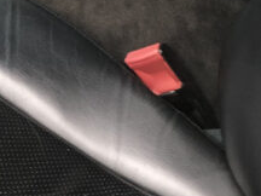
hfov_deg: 14.4
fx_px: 1003
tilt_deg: -23.9
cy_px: -96
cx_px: -50
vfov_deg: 10.8
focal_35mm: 133
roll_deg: +2.1
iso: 64
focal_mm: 3.99
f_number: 1.8
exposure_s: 1/15
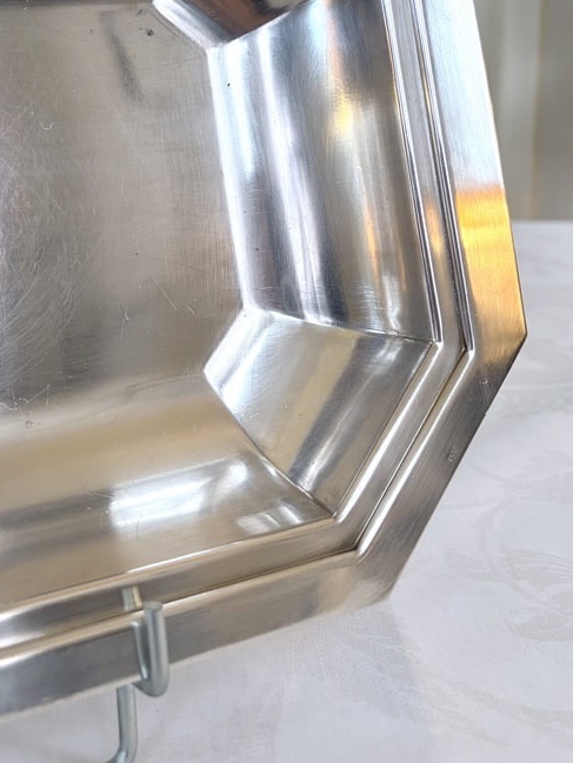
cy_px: 178
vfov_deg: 44.0
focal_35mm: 41
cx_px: 194
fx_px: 905
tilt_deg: -8.6
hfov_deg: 34.8
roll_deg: -0.9
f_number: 1.6
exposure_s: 1/50
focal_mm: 5.96
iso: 125
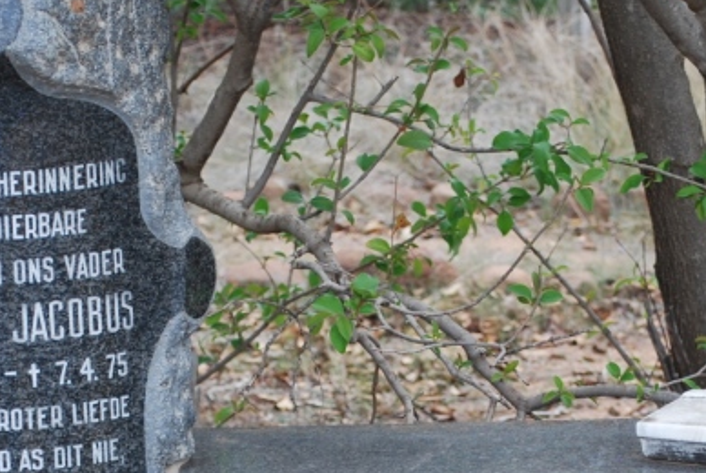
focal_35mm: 174
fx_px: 3417
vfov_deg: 7.9
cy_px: 518
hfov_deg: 11.8
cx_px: 331
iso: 140
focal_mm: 44
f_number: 5.6
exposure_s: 1/125
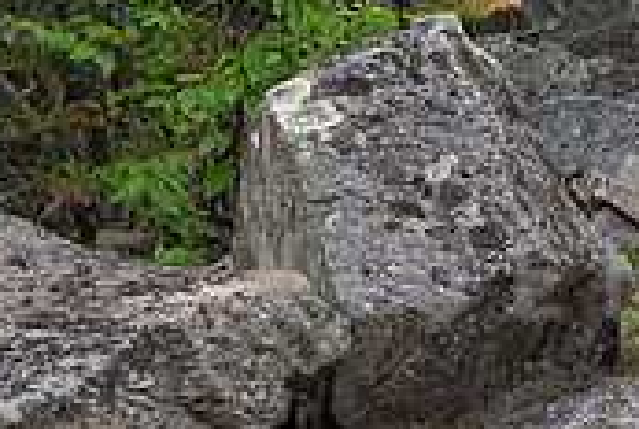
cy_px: -83
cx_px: 846
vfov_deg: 5.3
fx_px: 4641
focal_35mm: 261
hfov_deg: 7.8
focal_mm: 78
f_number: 4
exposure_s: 1/800
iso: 400
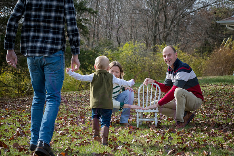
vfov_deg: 17.1
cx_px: 117
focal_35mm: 80
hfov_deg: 25.4
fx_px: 520
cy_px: 78
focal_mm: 80
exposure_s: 1/500
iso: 400
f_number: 6.3
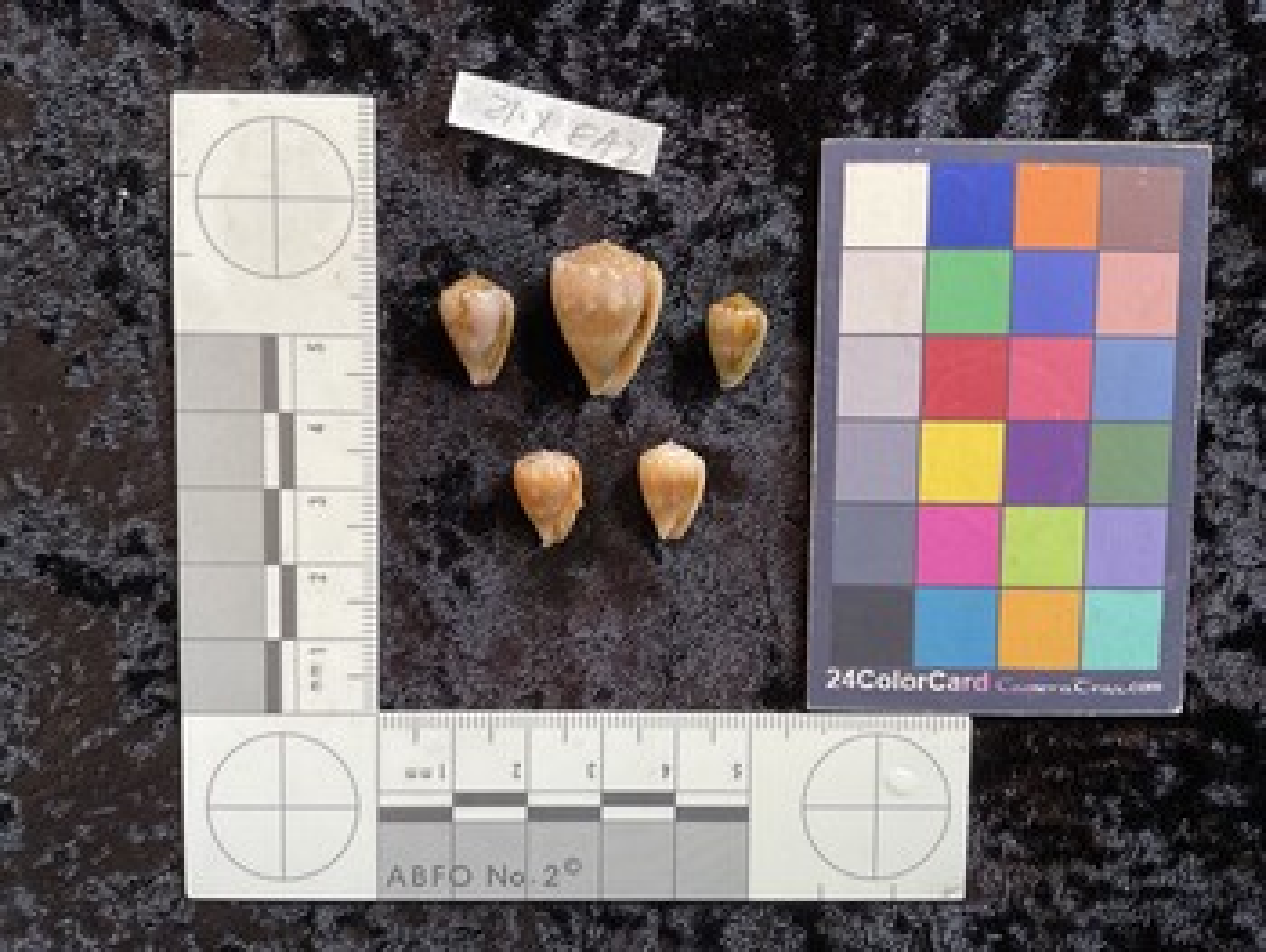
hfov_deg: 61.6
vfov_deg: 48.3
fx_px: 1061
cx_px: 633
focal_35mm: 29
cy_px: 476
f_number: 1.8
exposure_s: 1/100
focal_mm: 3
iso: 64
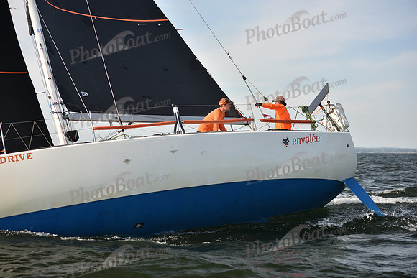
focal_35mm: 70
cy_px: 139
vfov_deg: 19.5
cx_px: 208
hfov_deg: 28.8
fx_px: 811
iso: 250
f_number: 3.2
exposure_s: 1/1000
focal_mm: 70
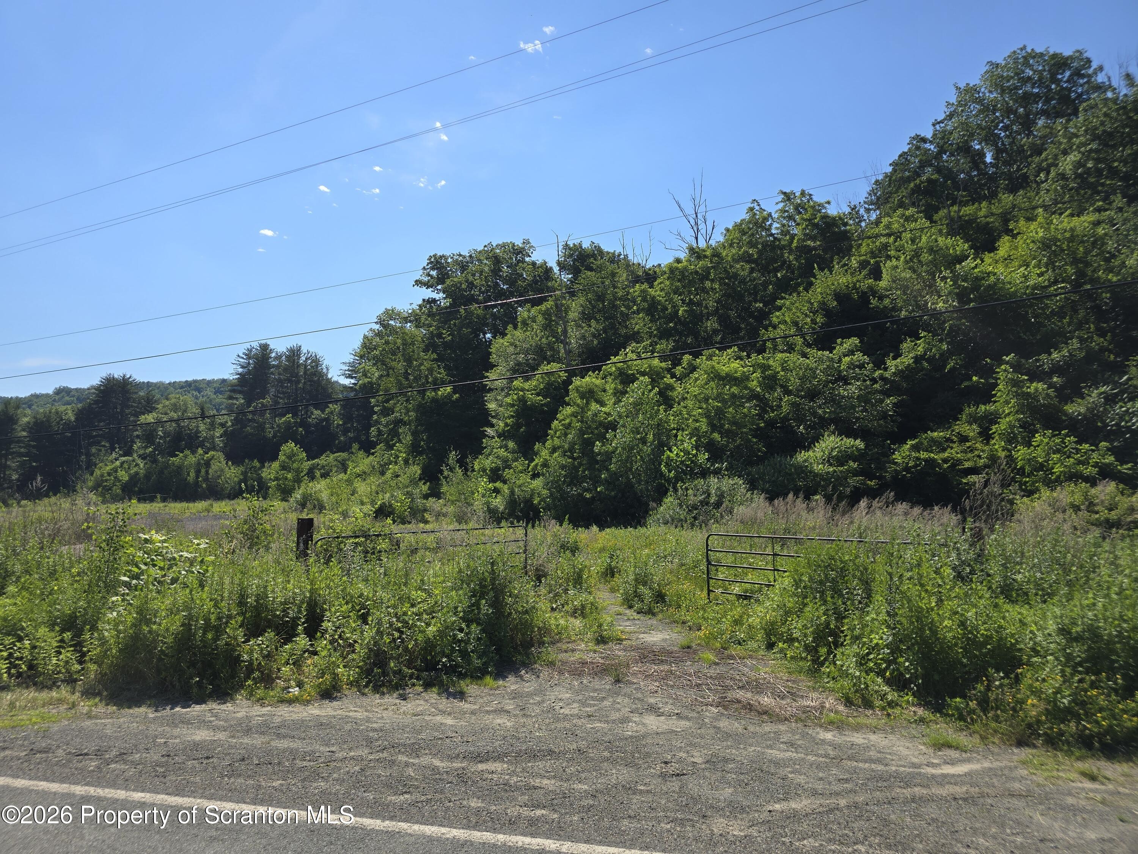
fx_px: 756
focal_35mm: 23
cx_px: 569
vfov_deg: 58.9
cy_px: 427
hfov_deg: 73.9
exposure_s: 1/1055
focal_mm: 6.3
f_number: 1.7
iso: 12
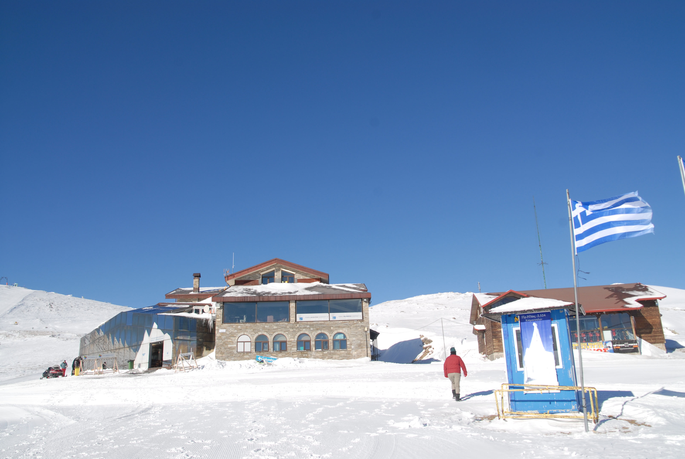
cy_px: 230
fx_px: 486
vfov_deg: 50.5
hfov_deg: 70.4
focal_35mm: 26
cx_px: 342
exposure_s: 1/250
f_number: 8
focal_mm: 17
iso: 100
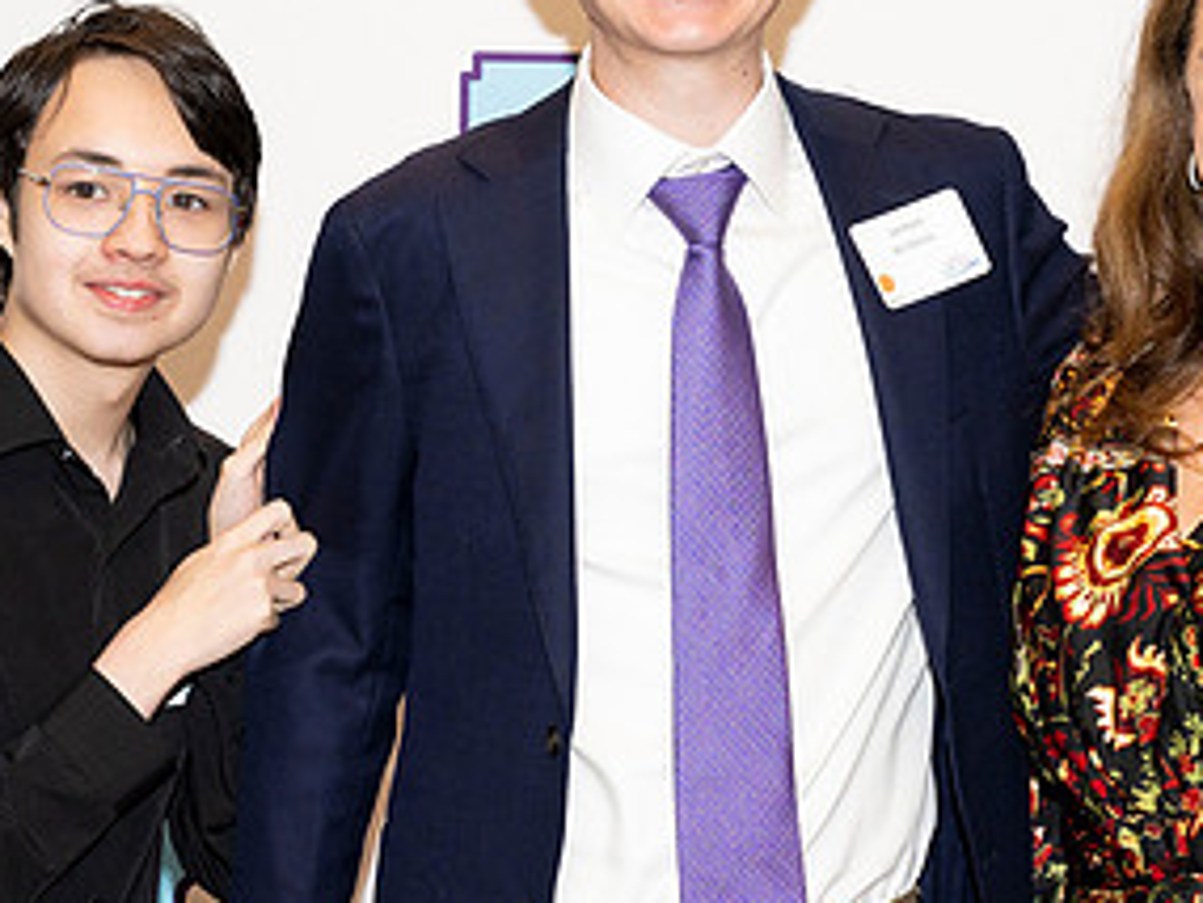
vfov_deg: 11.3
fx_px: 4555
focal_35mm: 131
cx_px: 691
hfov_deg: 15.0
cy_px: 535
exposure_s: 1/160
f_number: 5.6
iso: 800
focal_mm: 48
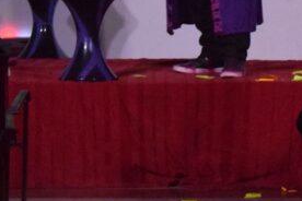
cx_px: 201
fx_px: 2566
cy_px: -121
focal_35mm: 306
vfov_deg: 4.5
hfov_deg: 6.7
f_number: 5.6
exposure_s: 1/10
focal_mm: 55
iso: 6400
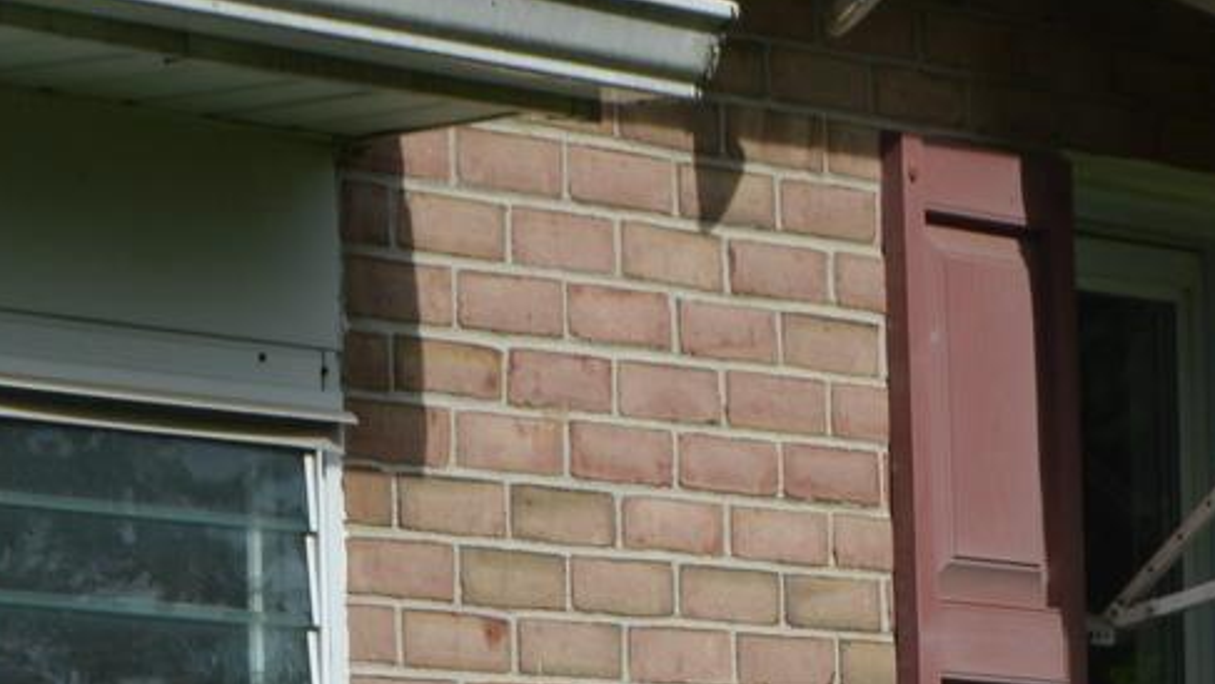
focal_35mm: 317
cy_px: 833
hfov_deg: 6.8
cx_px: 1330
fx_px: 10213
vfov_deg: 3.8
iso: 100
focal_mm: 48
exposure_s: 1/250
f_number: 8
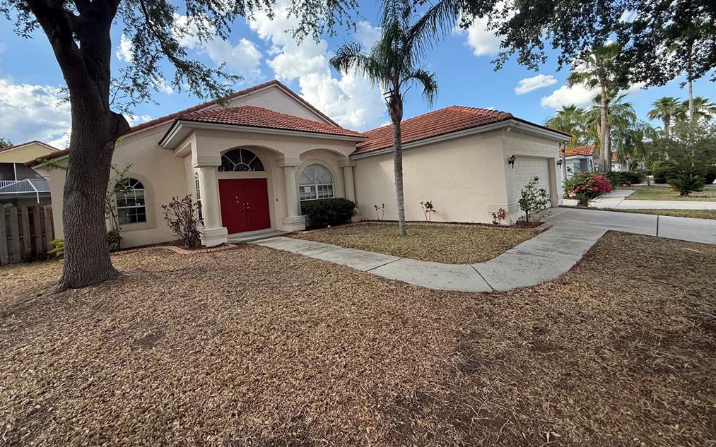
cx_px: 360
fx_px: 293
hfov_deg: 101.5
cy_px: 196
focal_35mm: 15
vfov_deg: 74.5
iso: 50
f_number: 2.2
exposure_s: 1/820
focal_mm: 2.22
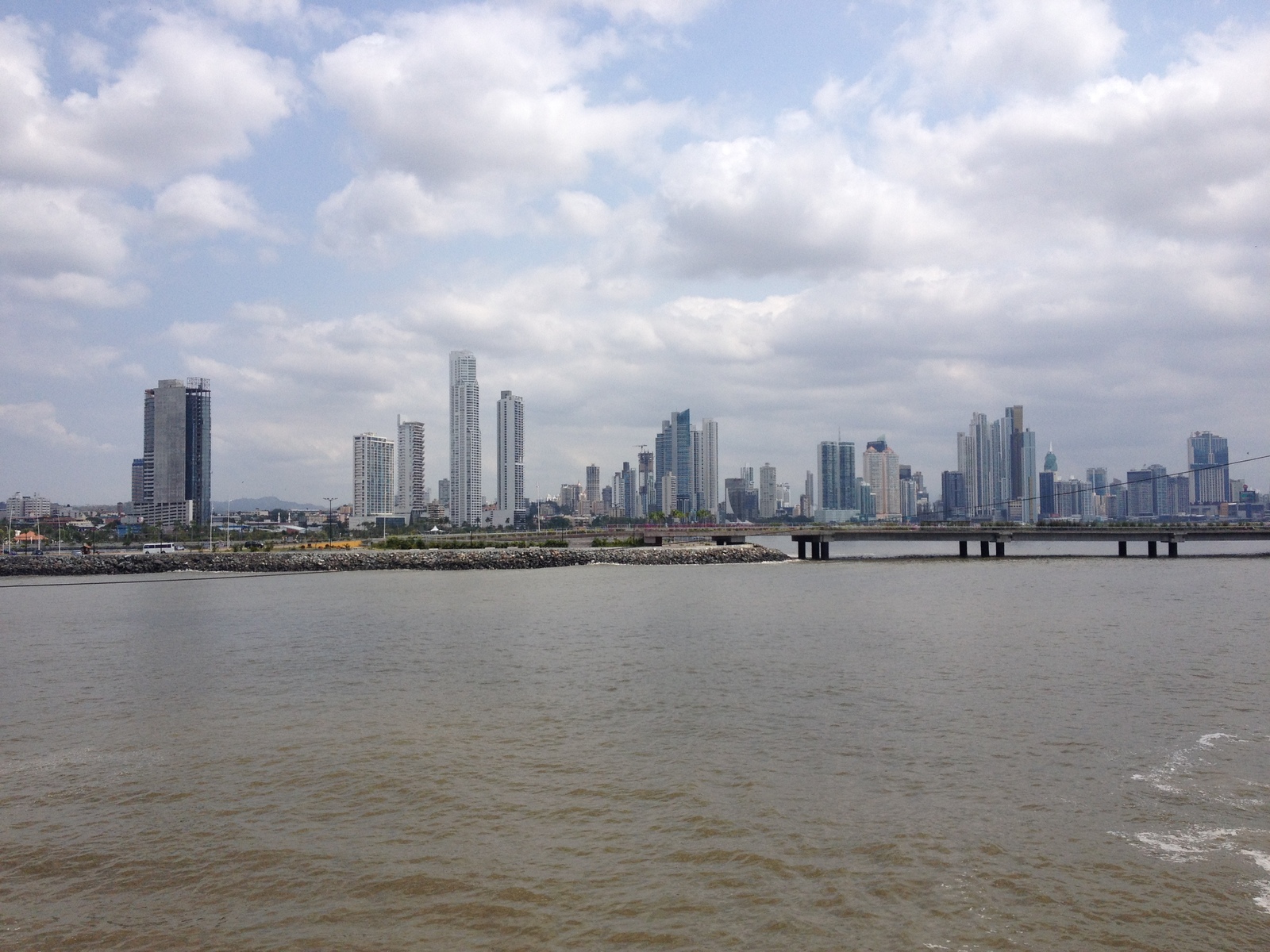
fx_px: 1284
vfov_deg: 40.7
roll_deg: +0.8
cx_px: 635
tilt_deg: -1.0
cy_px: 476
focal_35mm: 35
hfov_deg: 52.6
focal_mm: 4.28
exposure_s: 1/3247
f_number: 2.4
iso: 50
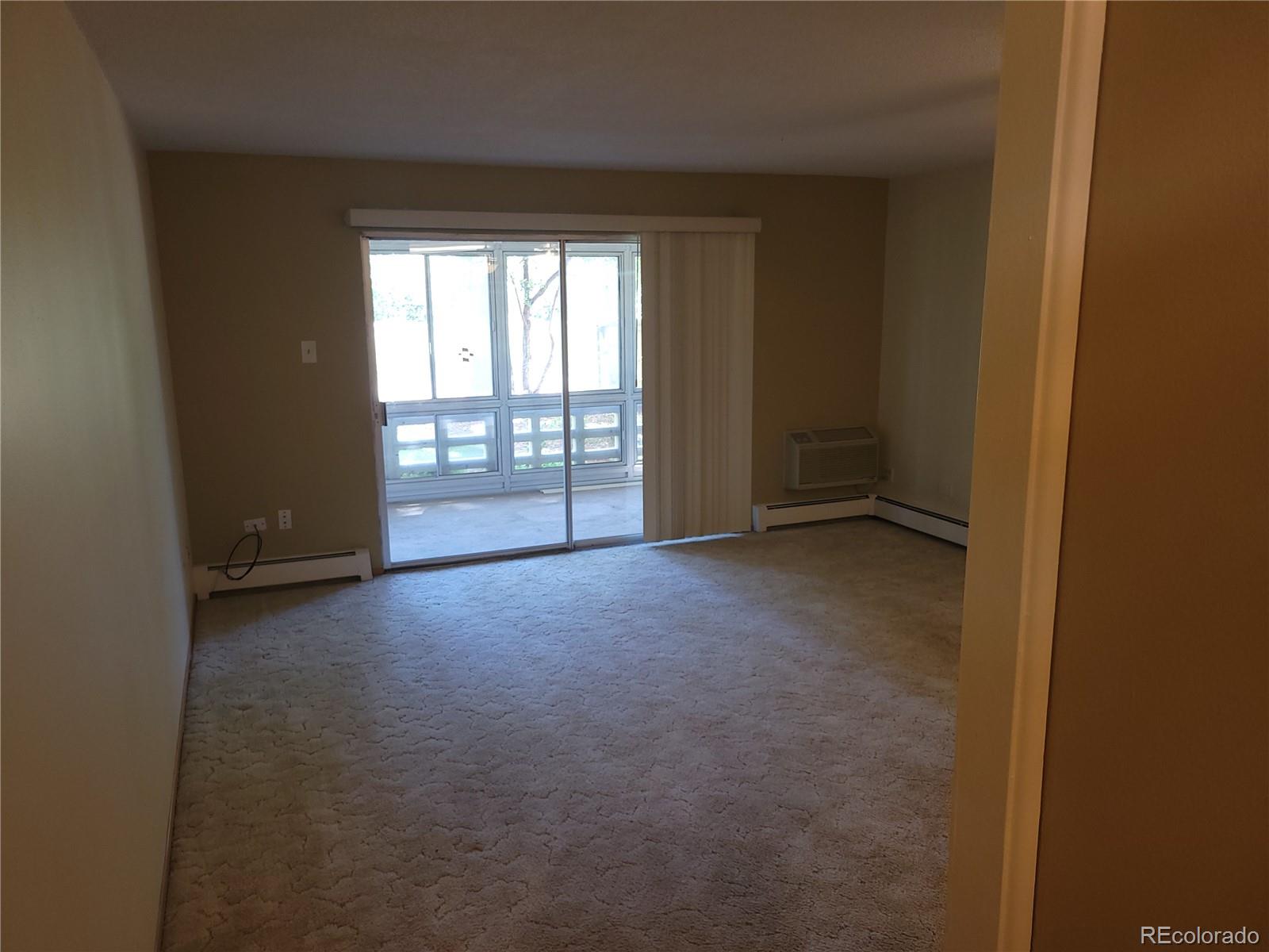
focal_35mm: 26
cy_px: 476
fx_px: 953
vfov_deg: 53.1
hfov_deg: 67.3
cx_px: 634
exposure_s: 1/60
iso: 125
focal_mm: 5.4
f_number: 1.8
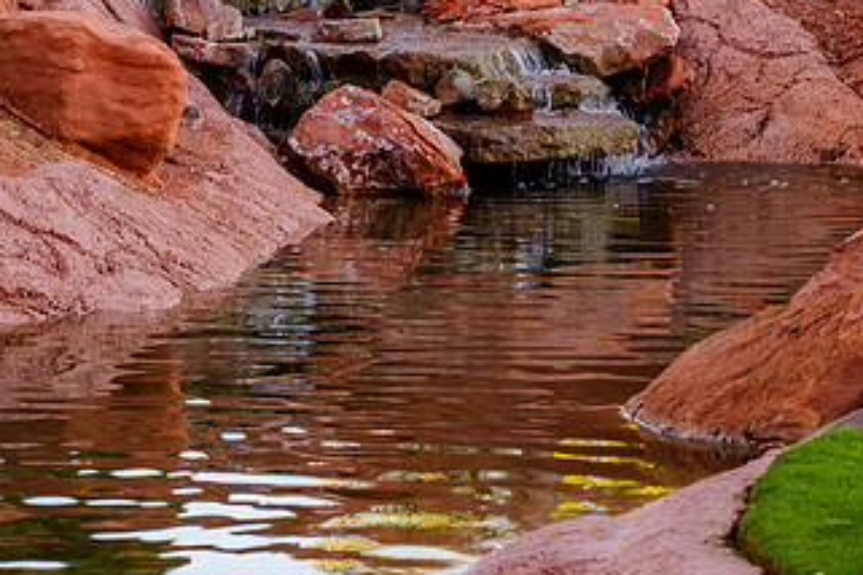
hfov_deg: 9.5
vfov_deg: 6.3
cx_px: 129
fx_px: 5202
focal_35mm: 217
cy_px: 82
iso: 1000
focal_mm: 120
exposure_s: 1/100
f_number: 9
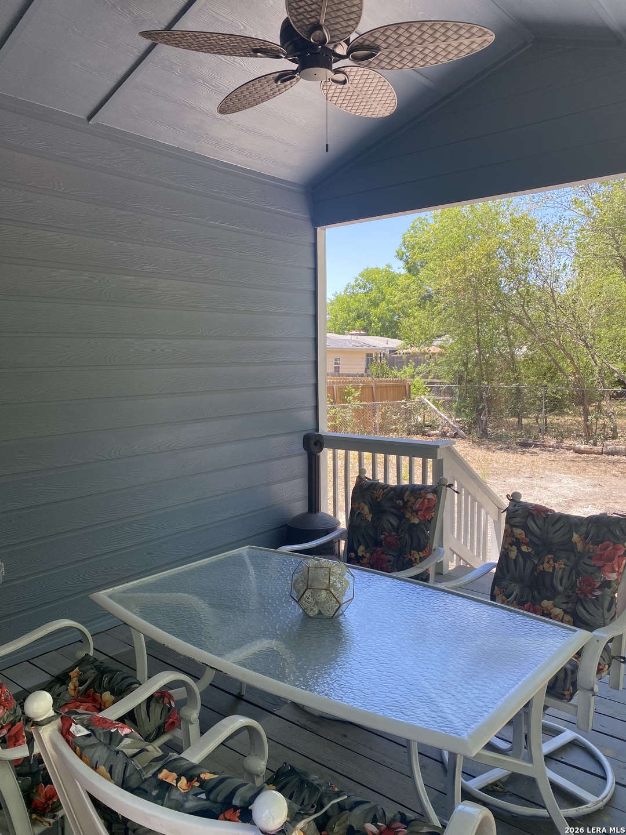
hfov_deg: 53.1
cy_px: 418
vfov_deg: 67.3
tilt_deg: -4.1
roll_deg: +0.2
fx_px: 627
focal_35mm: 26
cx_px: 313
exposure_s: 1/280
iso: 32
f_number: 1.8
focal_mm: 4.25
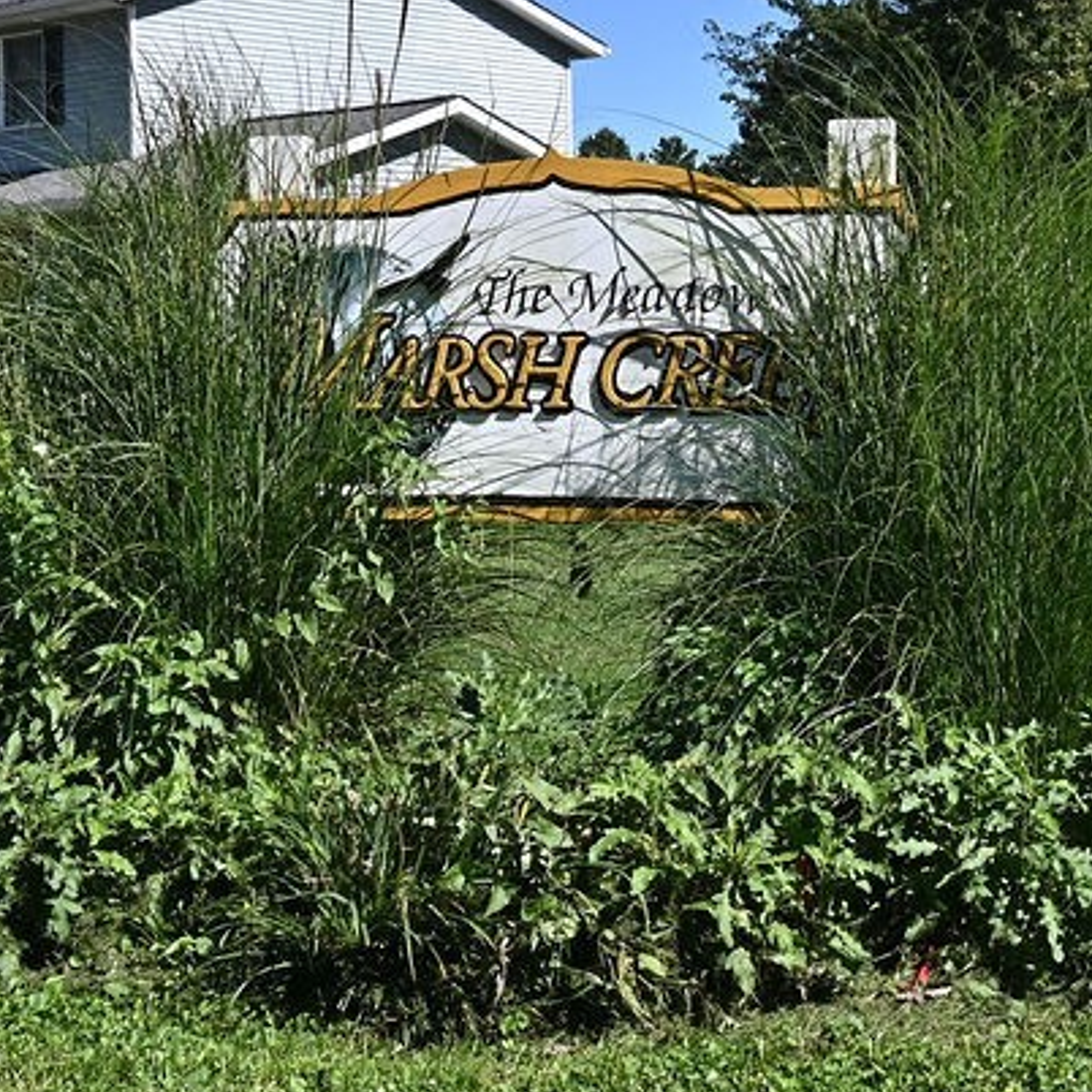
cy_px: 360
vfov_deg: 26.3
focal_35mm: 65
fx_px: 2320
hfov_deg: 26.5
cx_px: 549
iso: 250
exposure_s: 1/400
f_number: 13
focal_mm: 20
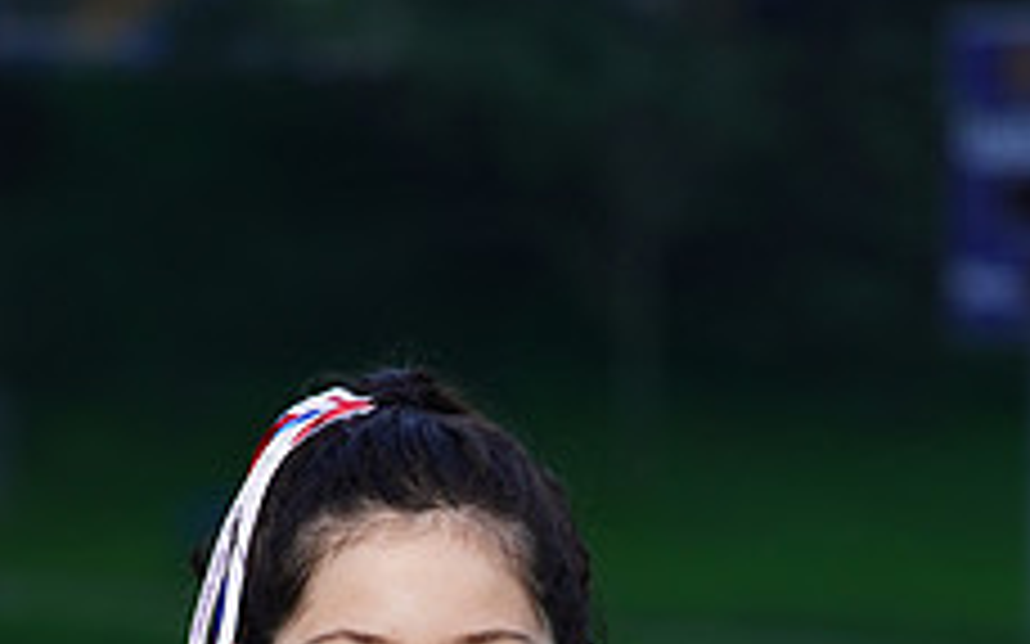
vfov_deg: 3.0
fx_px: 12404
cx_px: 396
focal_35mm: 442
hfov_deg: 4.8
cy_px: 1288
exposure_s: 1/25
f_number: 5.6
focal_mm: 171
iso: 320
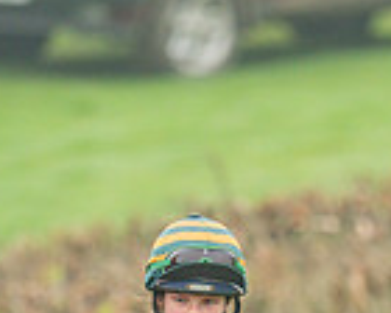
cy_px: 549
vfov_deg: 0.8
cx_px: 214
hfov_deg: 1.0
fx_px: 23214
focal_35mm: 2006
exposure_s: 1/500
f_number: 4.5
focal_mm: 400
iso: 400
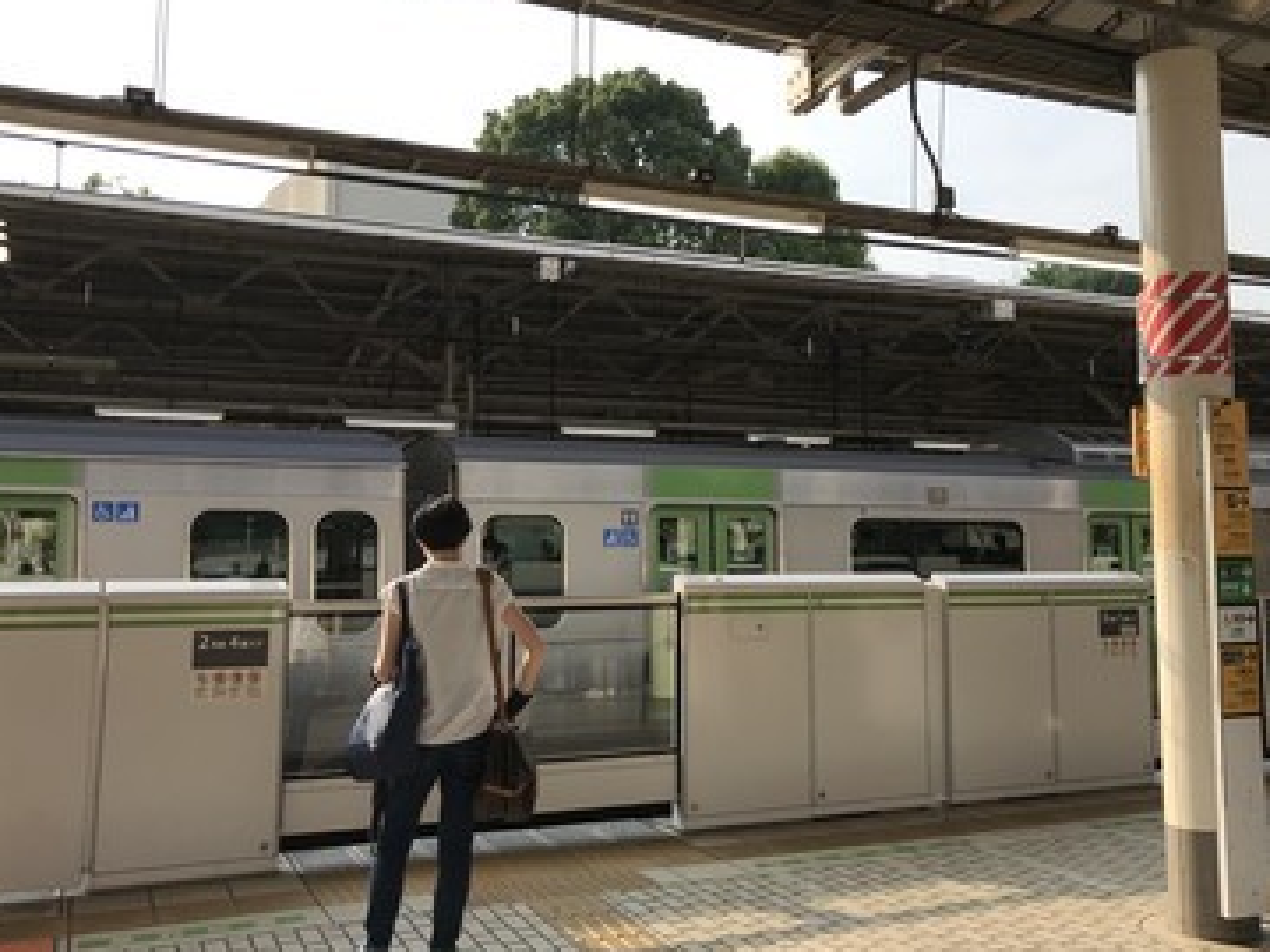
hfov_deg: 52.5
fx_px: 1284
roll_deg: -0.9
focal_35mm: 35
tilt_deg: +7.0
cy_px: 402
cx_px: 720
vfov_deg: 40.6
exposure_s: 1/1842
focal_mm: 3.99
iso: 20
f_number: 1.8
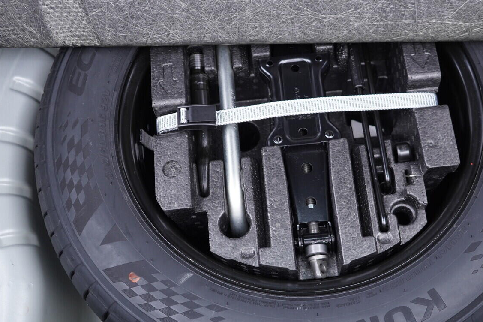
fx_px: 617
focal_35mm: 46
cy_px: 193
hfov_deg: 42.5
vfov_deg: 29.2
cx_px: 290
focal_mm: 24
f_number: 2.8
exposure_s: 1/40
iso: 320
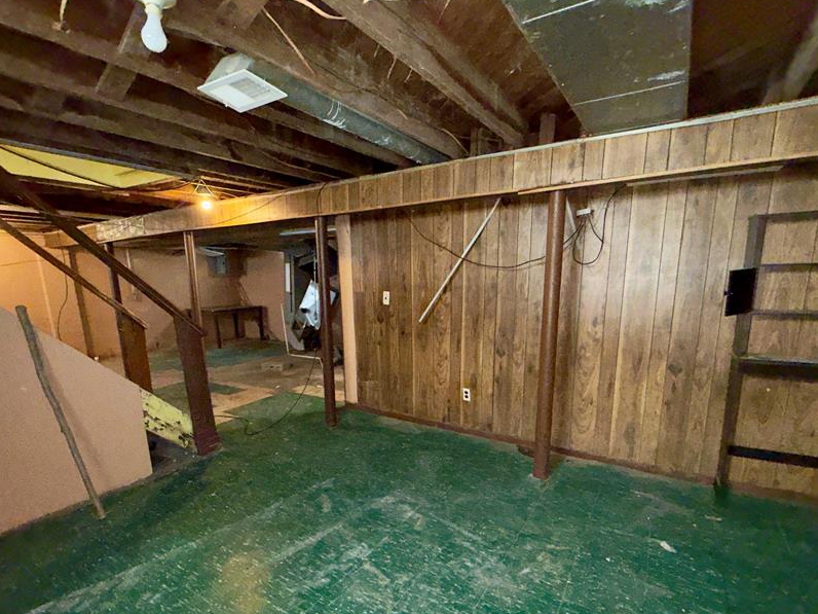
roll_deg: +1.3
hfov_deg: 87.7
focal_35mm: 18
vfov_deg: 70.9
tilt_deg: -11.6
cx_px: 396
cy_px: 365
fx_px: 425
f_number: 2.2
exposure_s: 1/30
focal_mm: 2.22
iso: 640
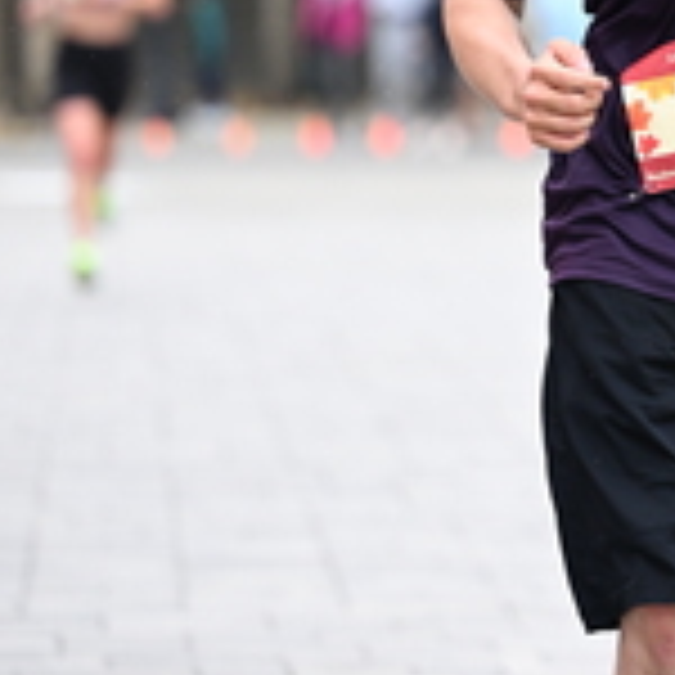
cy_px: 63
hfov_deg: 4.0
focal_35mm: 436
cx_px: 790
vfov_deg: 4.0
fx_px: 9619
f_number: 2.8
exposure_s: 1/1600
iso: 1250
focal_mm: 140
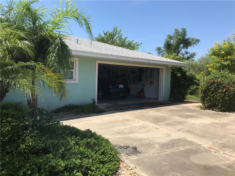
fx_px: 190
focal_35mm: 28
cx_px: 118
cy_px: 88
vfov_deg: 49.7
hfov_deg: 63.4
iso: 20
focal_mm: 3.99
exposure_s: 1/1808
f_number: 1.8
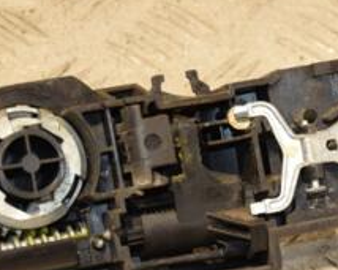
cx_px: 311
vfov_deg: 5.9
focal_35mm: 261
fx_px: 2610
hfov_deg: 7.4
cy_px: 145
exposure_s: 1/200
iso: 800
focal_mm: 66
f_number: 5.3
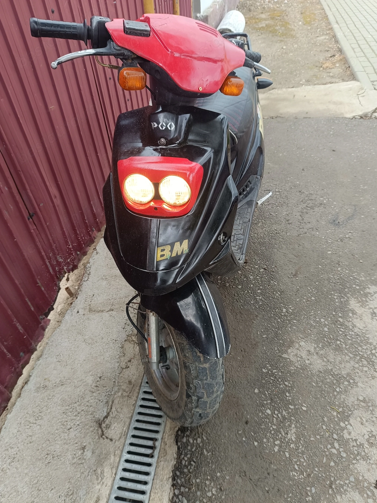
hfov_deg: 56.8
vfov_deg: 71.6
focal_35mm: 24
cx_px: 188
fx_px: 349
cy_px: 252
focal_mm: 5.59
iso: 106
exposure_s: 1/101
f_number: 1.88
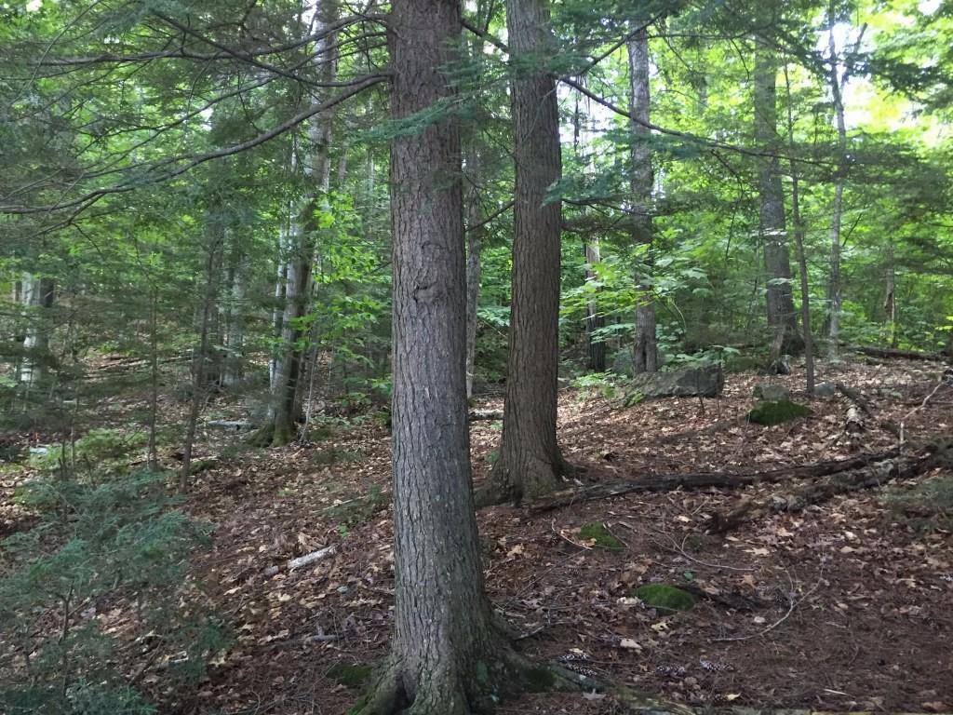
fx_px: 798
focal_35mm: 29
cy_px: 358
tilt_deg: +7.3
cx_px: 476
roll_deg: -2.2
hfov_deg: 61.7
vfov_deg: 48.2
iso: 250
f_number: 2.2
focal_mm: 4.15
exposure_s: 1/30
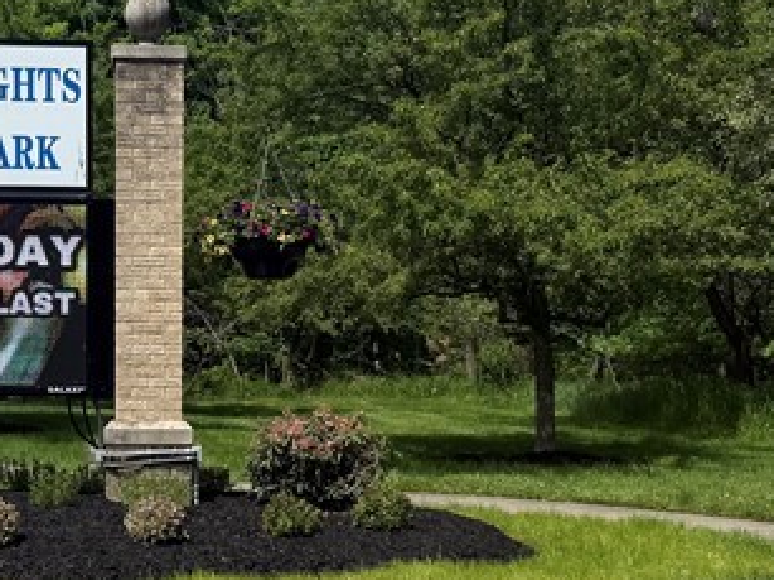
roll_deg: -0.2
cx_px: 202
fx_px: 1788
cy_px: 416
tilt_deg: -4.0
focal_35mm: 80
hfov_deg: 24.2
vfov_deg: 18.3
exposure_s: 1/4405
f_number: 1.78
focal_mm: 6.76
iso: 80
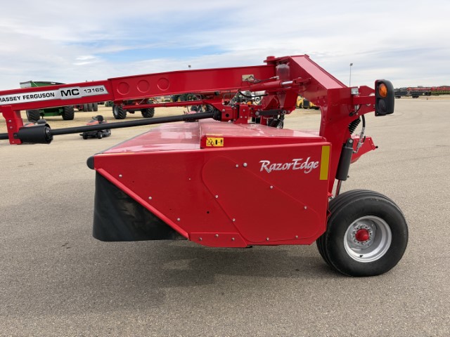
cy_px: 168
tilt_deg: -11.4
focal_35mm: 26
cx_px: 225
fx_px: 338
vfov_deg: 53.1
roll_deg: +1.6
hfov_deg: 67.3
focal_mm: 5.96
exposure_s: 1/1484
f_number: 1.6
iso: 50
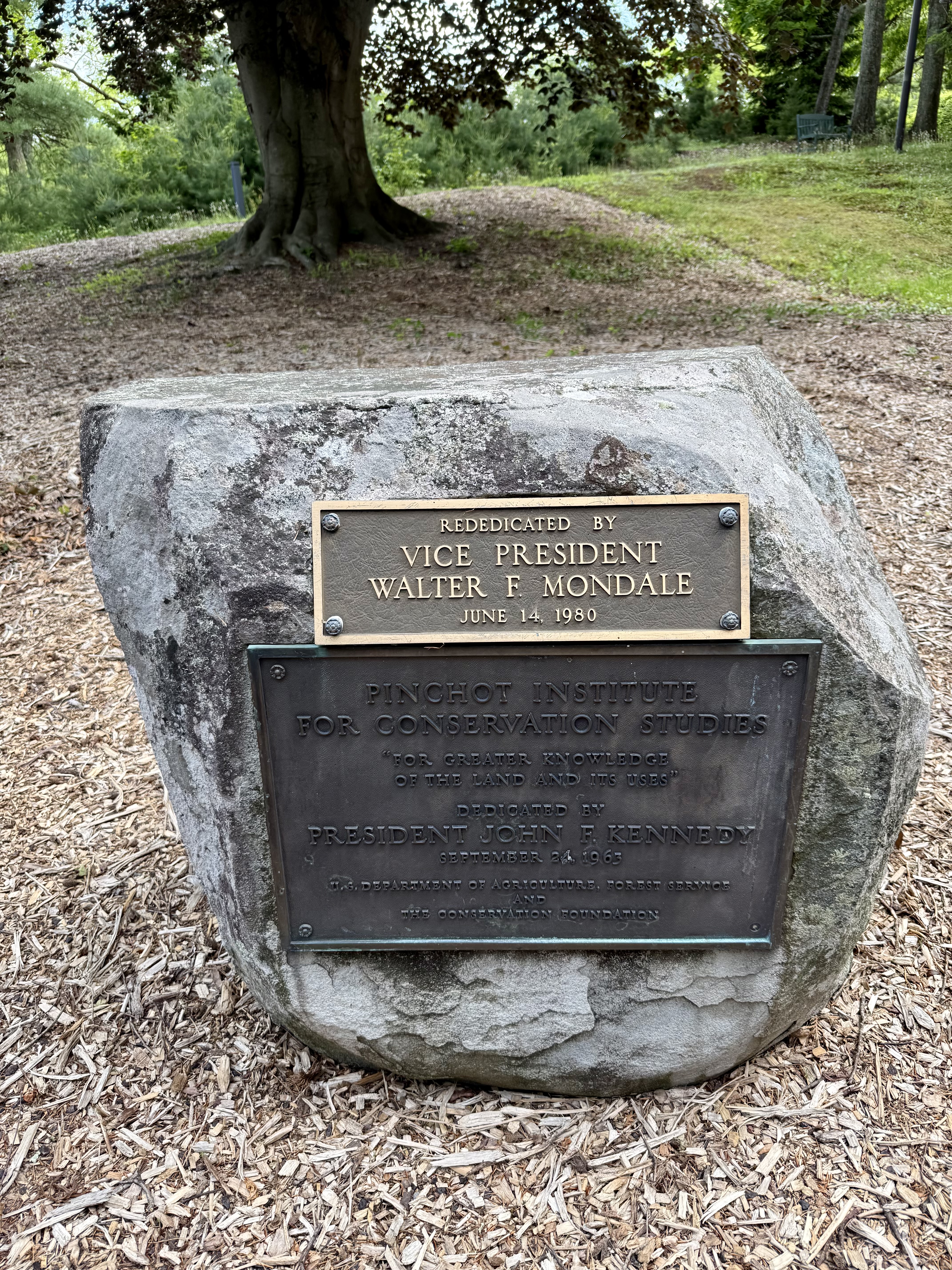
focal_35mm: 24
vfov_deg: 71.6
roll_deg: +0.9
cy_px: 635
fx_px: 880
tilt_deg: -21.4
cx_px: 476
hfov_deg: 56.8
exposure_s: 1/344
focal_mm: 6.76
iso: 80
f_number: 1.78
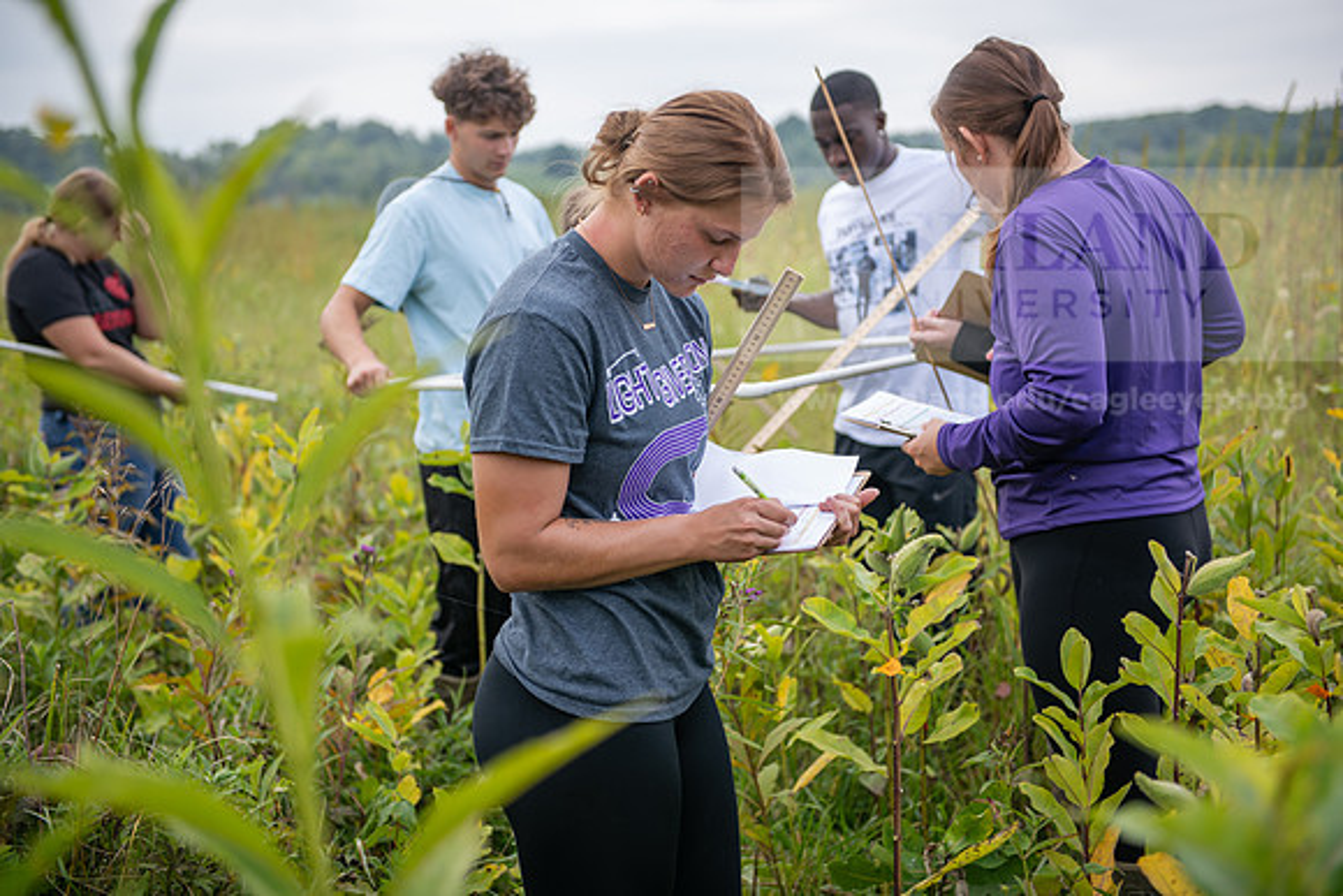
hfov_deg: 35.6
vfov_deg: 24.2
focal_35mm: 56
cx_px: 672
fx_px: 2090
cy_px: 448
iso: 100
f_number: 3.2
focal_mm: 56
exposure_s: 1/320
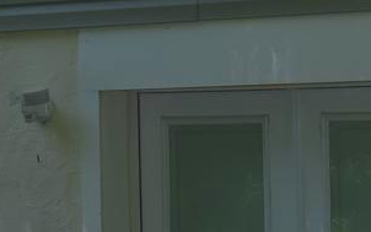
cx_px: 144
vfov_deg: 5.8
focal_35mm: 228
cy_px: 24
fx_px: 2306
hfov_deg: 9.2
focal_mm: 22
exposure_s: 1/200
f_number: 7.1
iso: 100
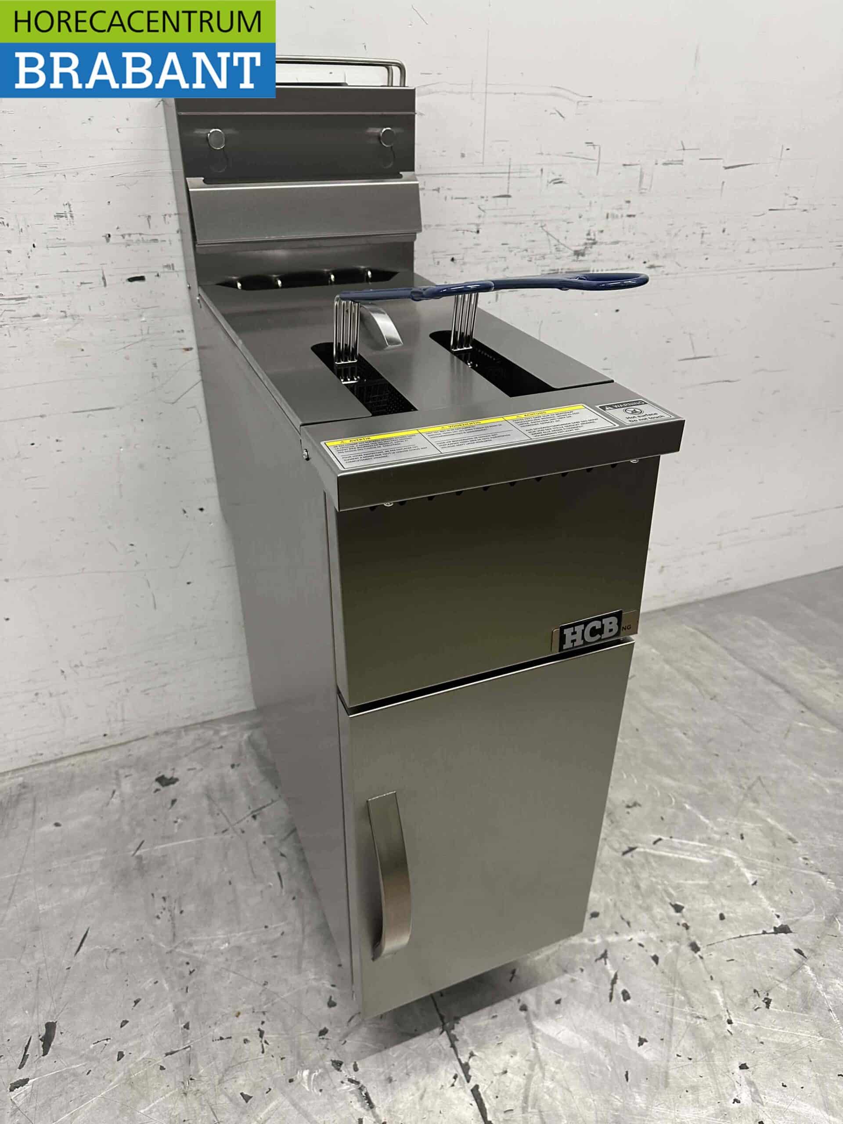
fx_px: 779
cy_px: 562
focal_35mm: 24
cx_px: 422
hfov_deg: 56.8
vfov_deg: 71.6
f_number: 1.78
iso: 250
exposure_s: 1/50
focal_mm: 6.86
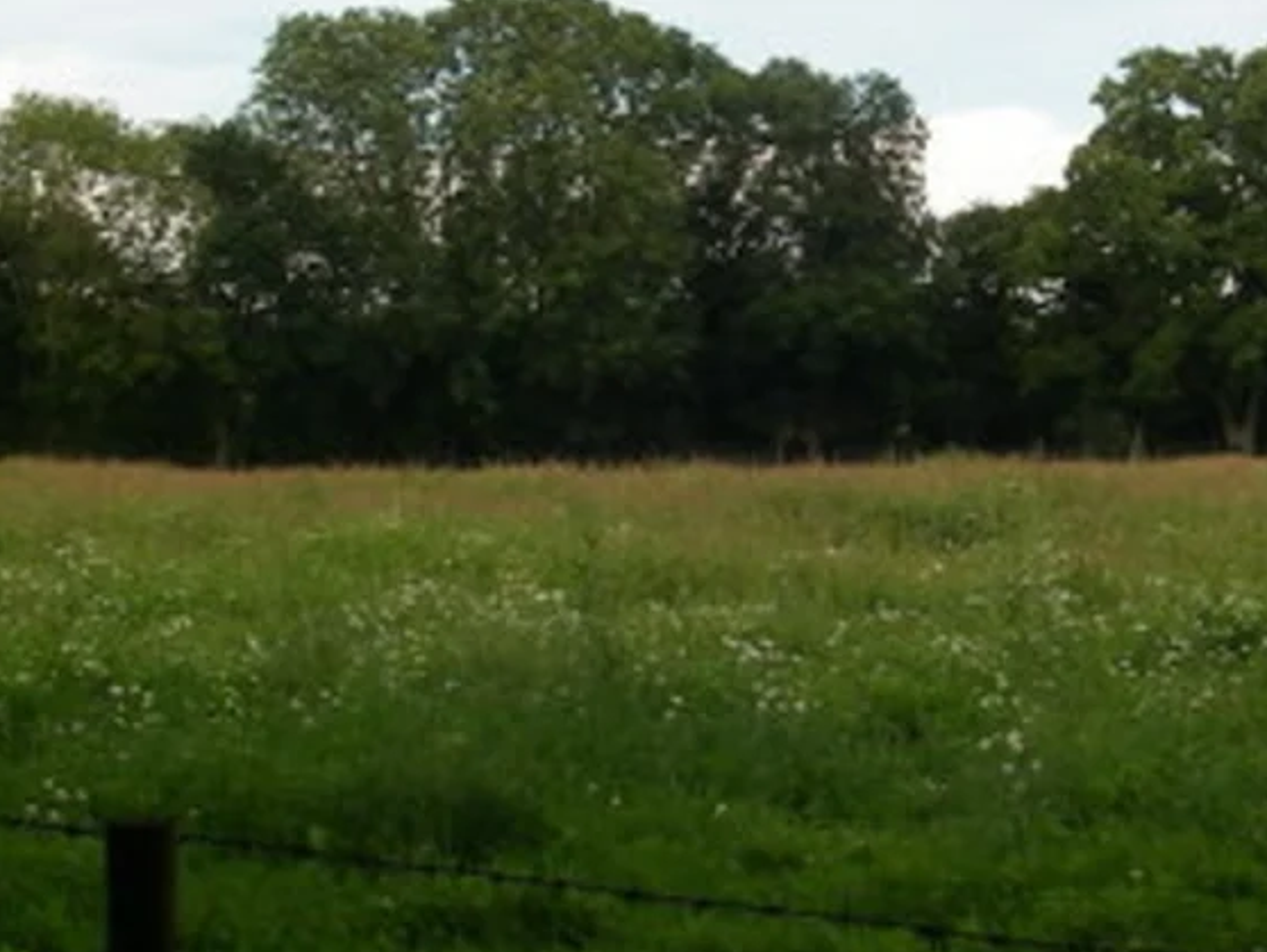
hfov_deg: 20.0
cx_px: 788
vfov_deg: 15.1
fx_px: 3588
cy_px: 314
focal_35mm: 98
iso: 64
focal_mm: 6.3
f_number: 6.6
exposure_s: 1/80
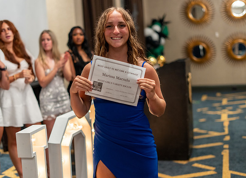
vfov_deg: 26.7
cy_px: 89
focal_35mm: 53
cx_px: 123
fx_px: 373
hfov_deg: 36.5
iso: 1000
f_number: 1.8
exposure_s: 1/250
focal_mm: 50
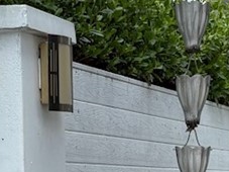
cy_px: 396
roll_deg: -0.7
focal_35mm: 183
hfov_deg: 10.7
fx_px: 1210
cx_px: 218
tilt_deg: -9.4
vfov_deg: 7.6
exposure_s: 1/1287
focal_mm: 5.96
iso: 50
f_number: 1.6
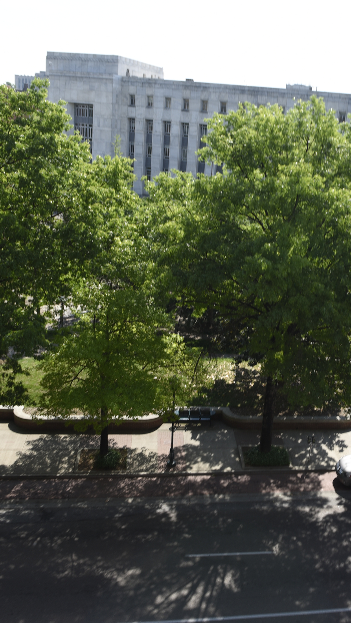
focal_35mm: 38
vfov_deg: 52.8
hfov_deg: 30.3
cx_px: 292
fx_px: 629
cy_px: 310
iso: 100
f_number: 5.6
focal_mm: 24
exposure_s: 1/320
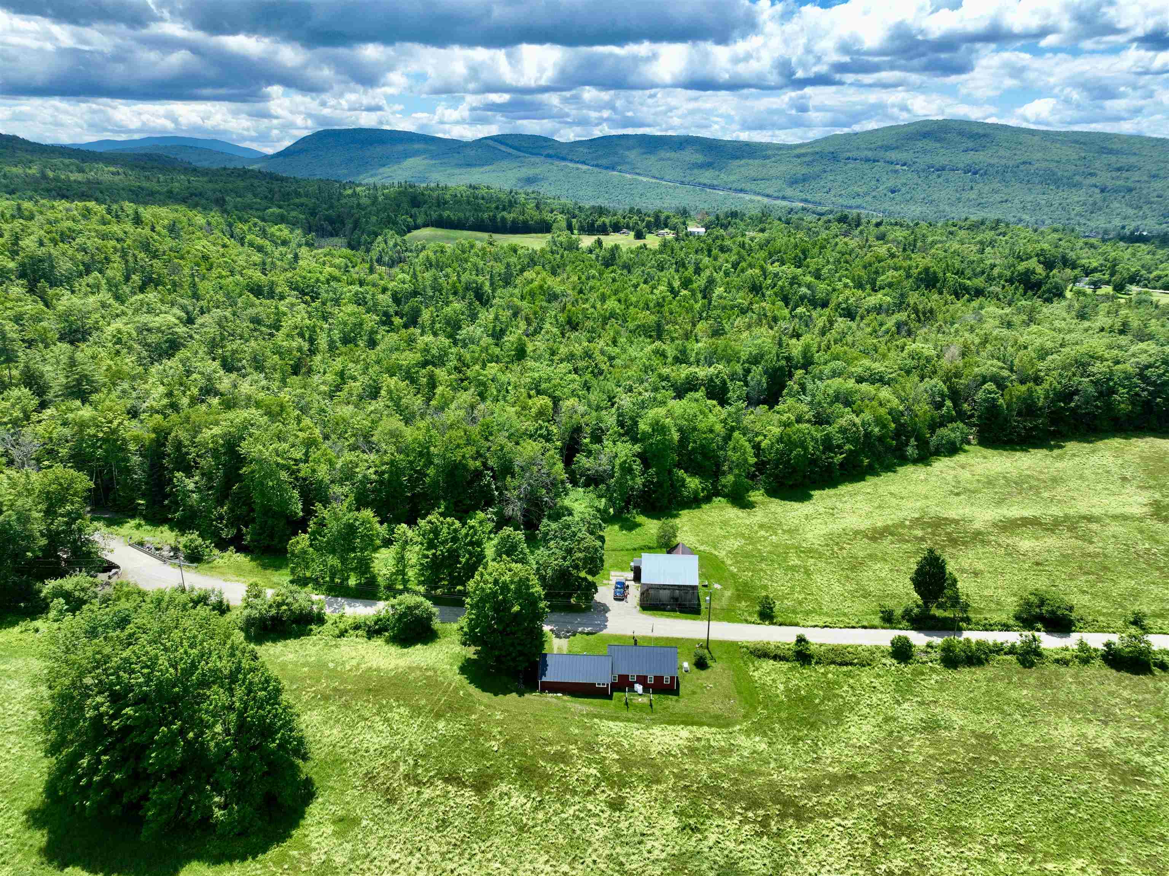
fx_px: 810
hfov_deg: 71.6
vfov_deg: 56.8
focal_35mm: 24
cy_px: 438
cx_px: 584
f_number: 2.8
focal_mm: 12.29
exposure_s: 1/2000
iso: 130
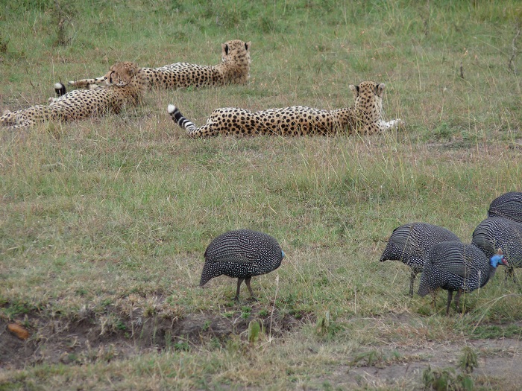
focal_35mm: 340
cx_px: 261
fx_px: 5127
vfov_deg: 4.4
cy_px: 196
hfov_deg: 5.8
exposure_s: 1/125
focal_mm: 60.5
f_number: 4
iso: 100
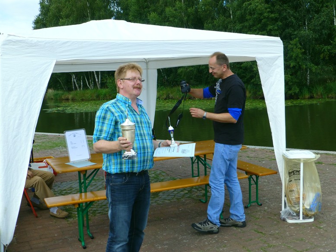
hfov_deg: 44.8
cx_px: 166
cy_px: 123
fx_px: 408
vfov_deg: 34.4
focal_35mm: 42
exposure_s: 1/500
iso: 100
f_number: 3.9
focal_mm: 7.4
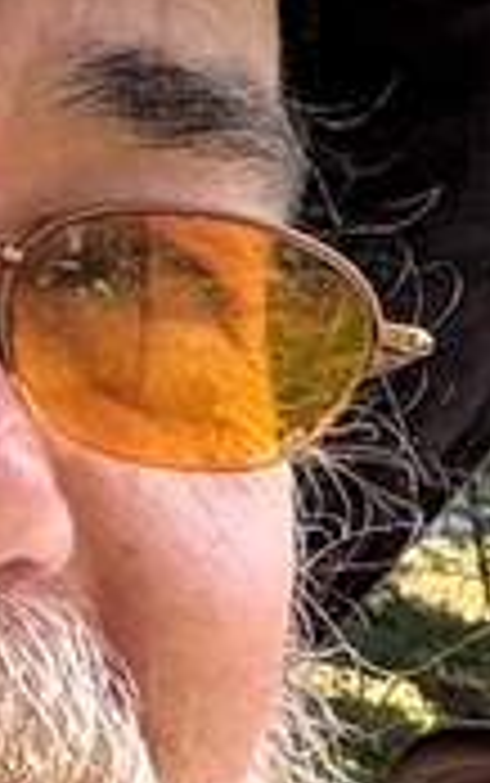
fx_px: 4821
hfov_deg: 5.2
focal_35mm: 226
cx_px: 1859
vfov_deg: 9.3
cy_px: 248
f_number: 1.9
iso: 32
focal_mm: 2.69
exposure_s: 1/162
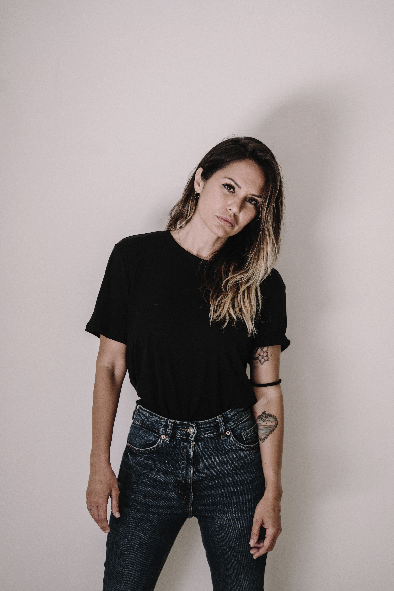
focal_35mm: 90
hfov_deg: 15.2
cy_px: 296
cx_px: 197
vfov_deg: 22.6
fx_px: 1477
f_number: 2.8
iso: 200
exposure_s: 1/250
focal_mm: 90
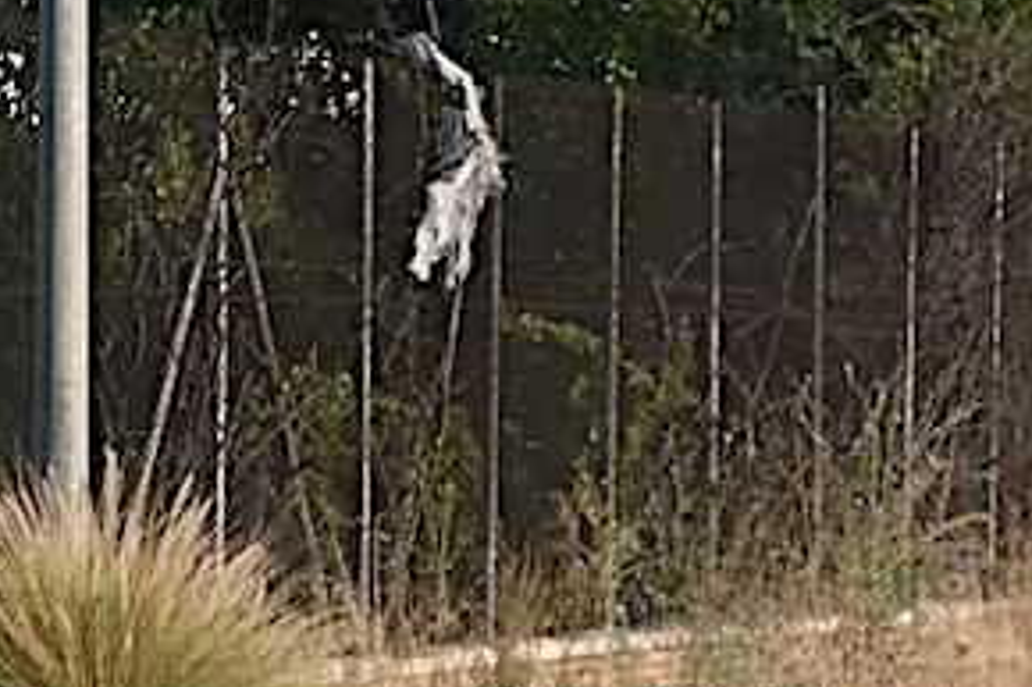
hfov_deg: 6.1
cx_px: 1189
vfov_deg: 4.1
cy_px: 742
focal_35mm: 334
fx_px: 9569
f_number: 7.1
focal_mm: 56
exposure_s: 1/800
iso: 400
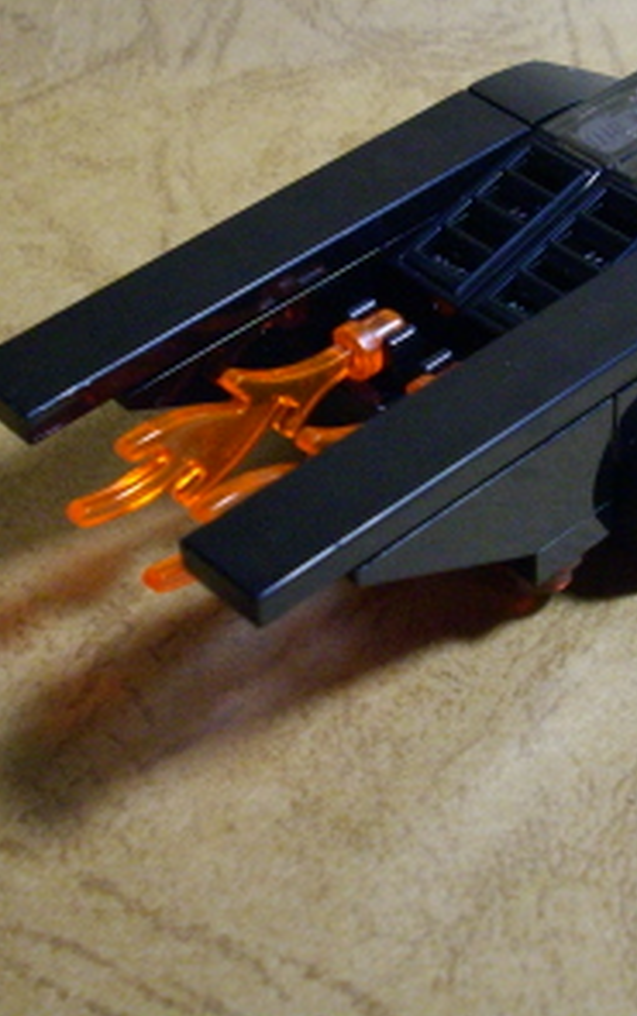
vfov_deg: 24.0
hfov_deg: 15.3
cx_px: 554
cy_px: 210
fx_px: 2355
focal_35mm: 85
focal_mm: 6.2
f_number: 2.8
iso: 256
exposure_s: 1/50
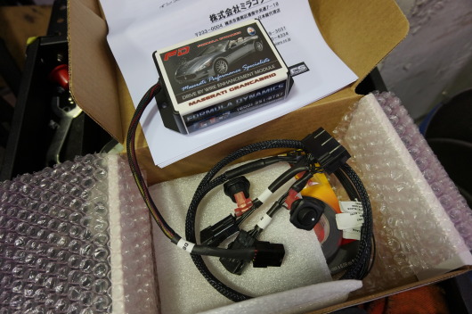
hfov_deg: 73.8
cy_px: 157
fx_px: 314
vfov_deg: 53.0
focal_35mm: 24
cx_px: 236
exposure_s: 1/60
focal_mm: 16
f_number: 4
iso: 400
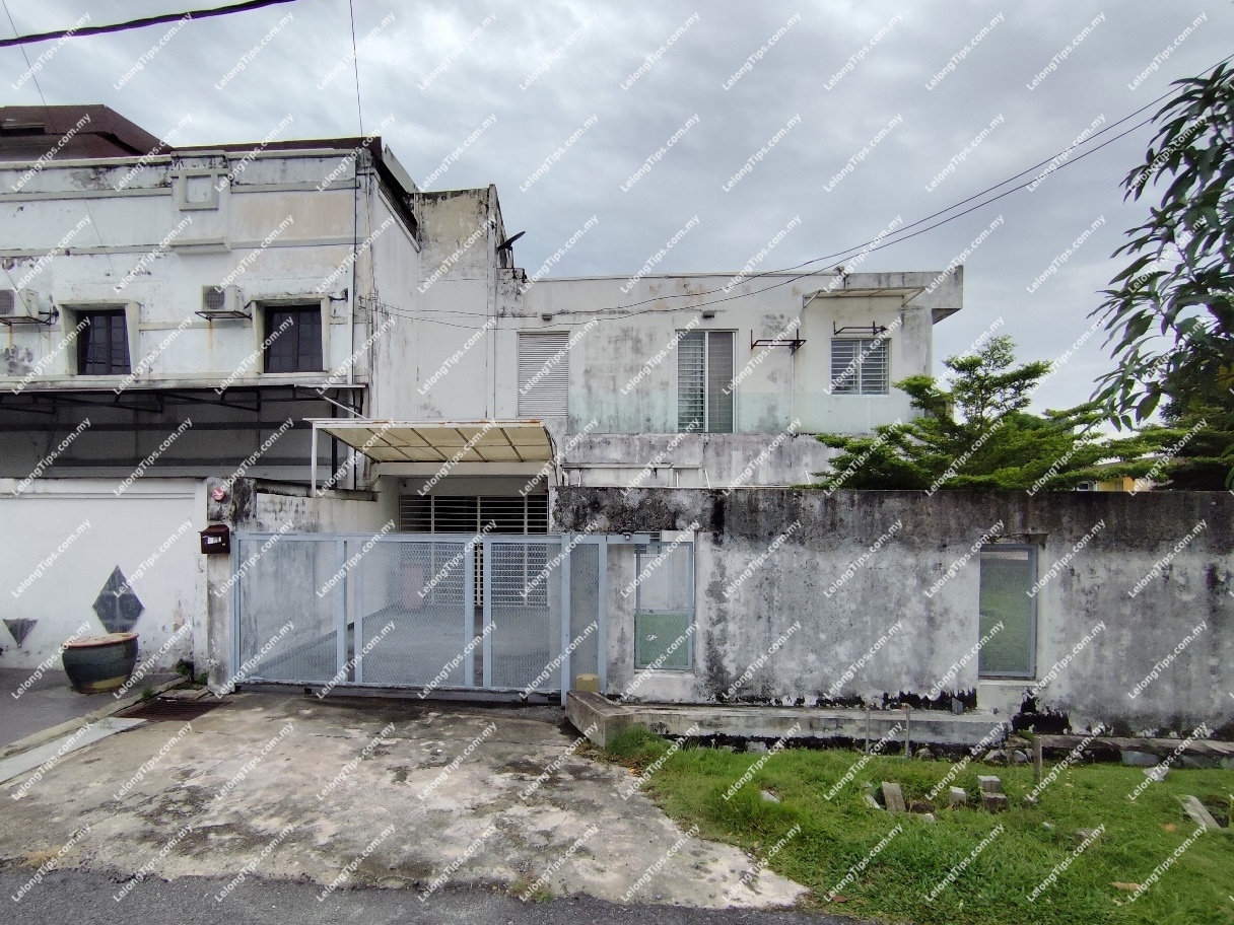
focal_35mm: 16
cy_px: 462
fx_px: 570
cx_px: 617
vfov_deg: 78.1
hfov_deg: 94.5
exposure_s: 1/2932
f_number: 2.2
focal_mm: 1.65
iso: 50
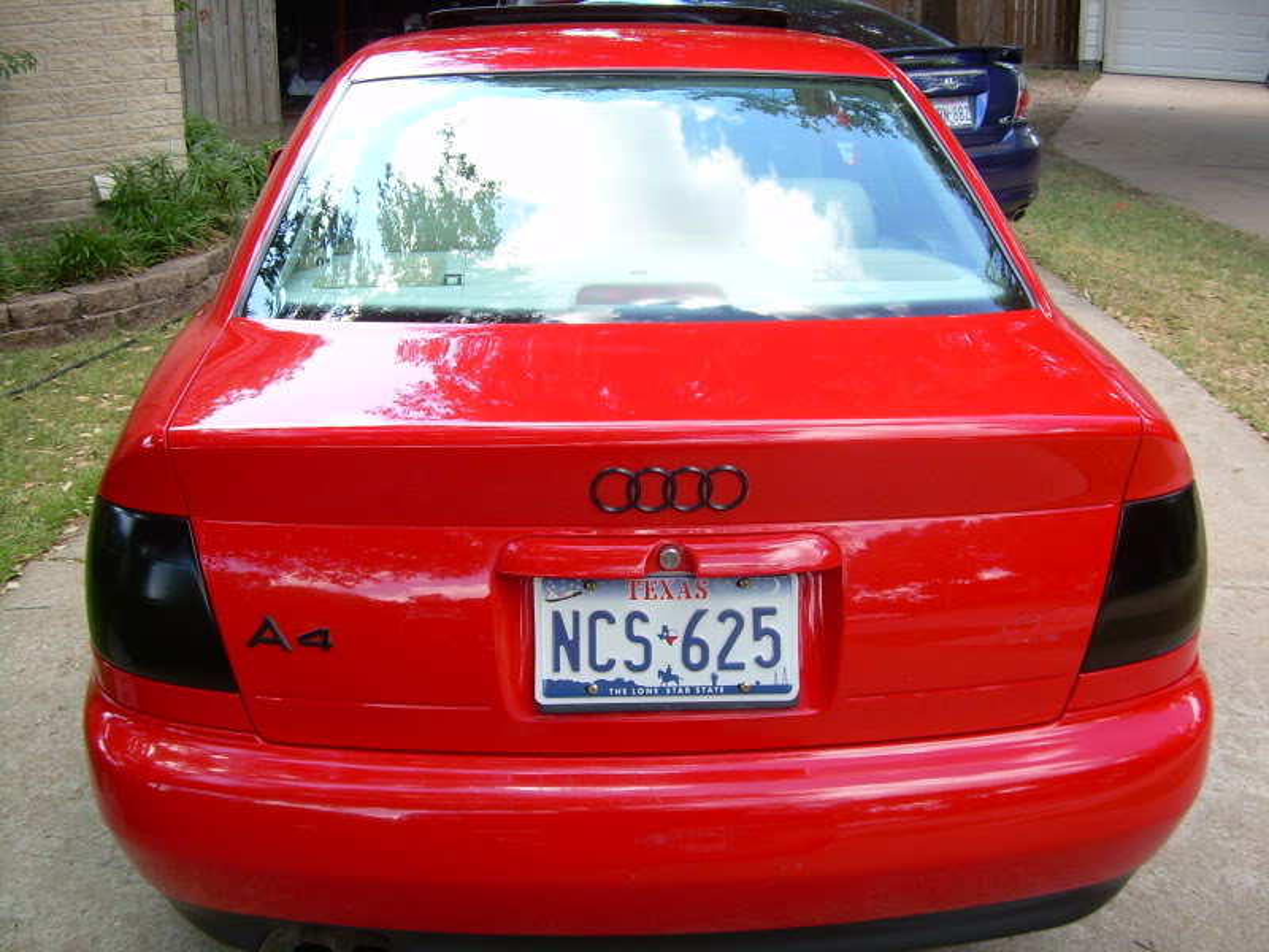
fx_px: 1393
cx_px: 634
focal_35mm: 38
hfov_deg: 49.0
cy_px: 476
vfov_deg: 37.7
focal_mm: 6.3
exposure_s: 1/115
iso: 50
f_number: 2.8
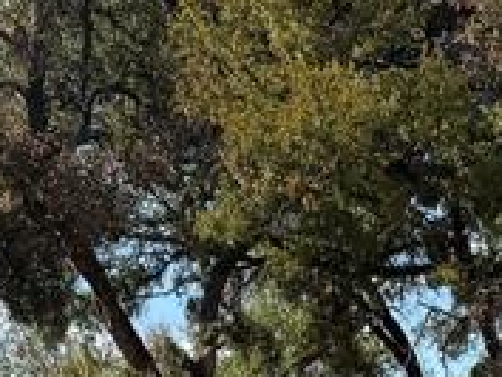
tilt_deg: -6.2
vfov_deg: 9.8
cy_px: 799
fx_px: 2017
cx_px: 649
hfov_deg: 13.7
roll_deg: -1.3
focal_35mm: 139
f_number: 1.78
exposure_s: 1/3425
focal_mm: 6.76
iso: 80
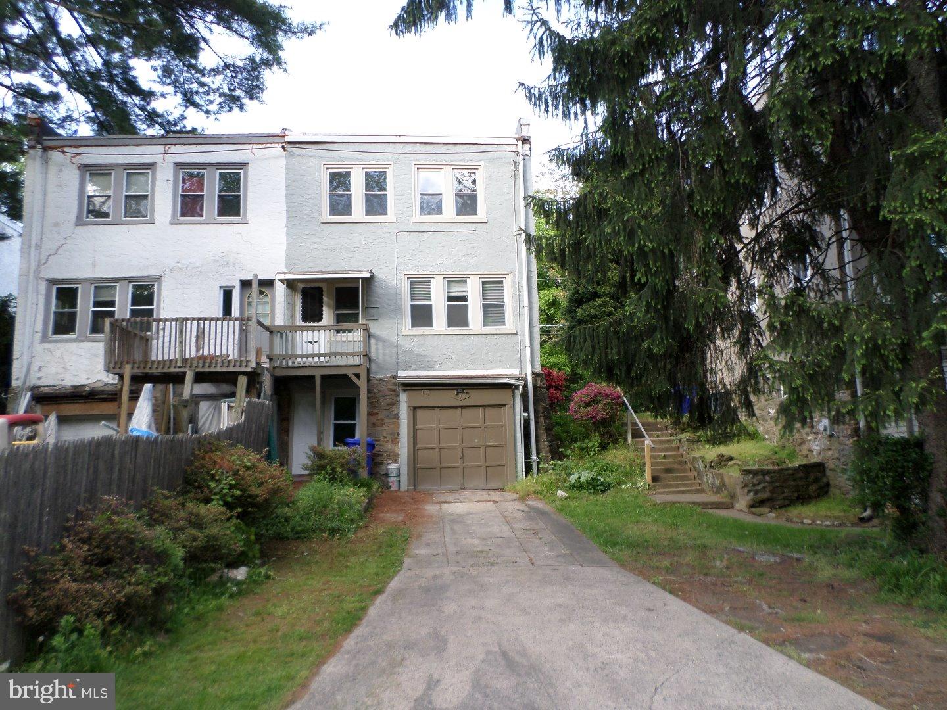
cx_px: 474
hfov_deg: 69.4
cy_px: 355
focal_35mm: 25
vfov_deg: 54.9
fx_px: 684
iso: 80
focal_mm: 4.5
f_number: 2.5
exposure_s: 1/125
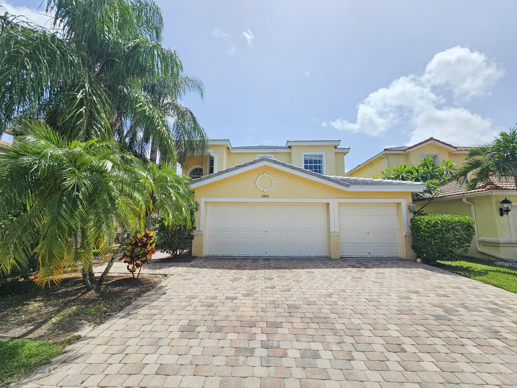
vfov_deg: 89.9
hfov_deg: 106.2
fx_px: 194
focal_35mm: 13
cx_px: 258
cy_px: 194
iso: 50
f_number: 2.2
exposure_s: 1/1799
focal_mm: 2.2
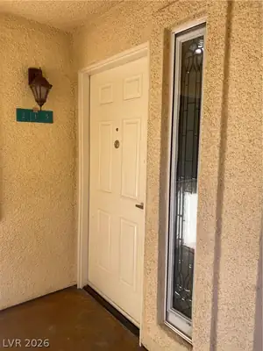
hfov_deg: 53.1
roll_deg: -2.1
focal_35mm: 26
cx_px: 132
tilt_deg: -6.0
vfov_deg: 67.3
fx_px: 263
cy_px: 176
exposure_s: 1/122
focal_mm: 4.25
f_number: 1.8
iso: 32
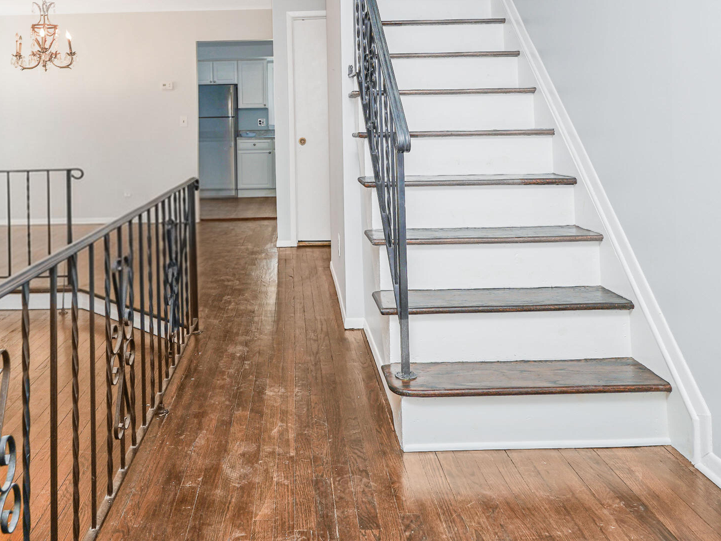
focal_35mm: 33
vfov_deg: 41.1
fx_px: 687
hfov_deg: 54.9
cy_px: 107
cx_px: 284
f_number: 4
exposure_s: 1/25
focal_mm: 16.5
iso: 50
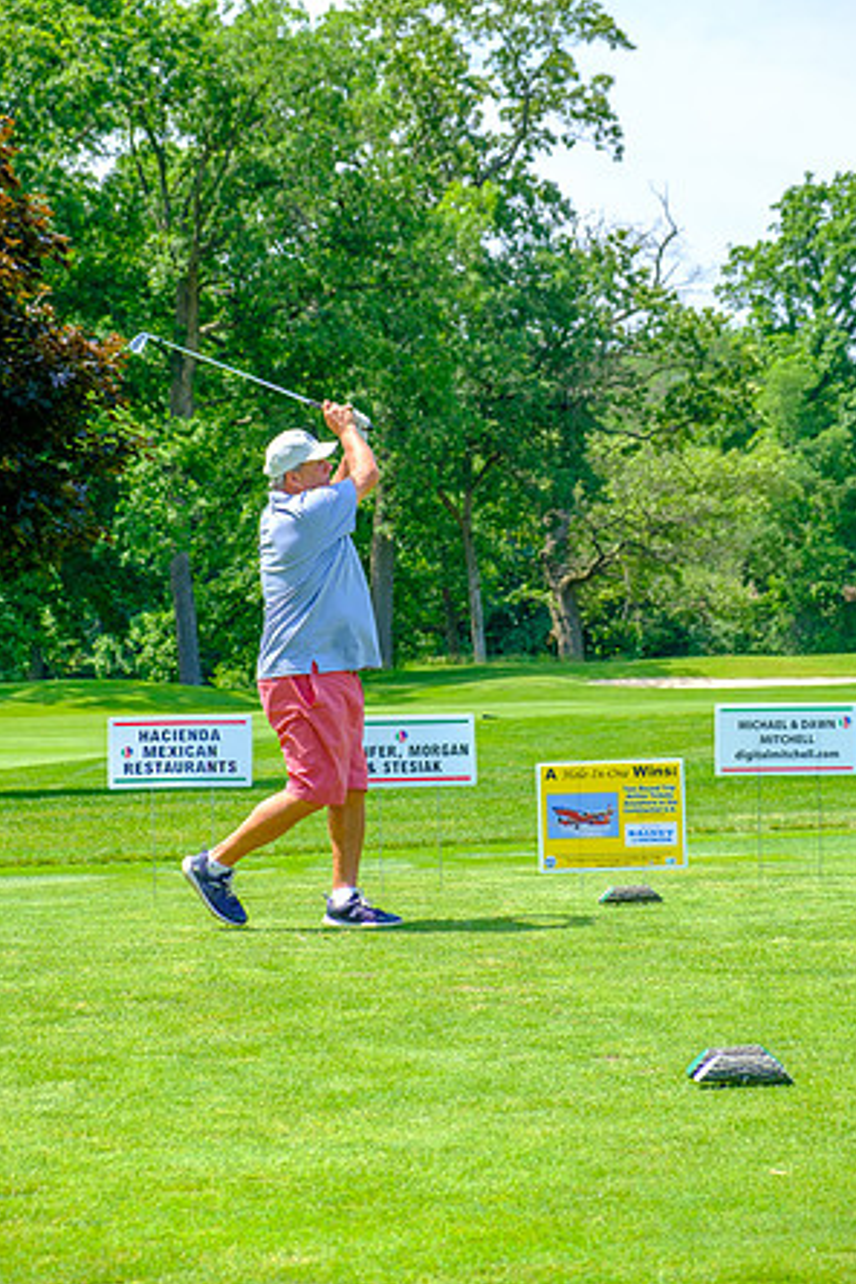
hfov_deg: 17.1
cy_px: 645
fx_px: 2853
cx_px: 428
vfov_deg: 25.4
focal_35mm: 80
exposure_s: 1/500
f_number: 5
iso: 200
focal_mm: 52.7
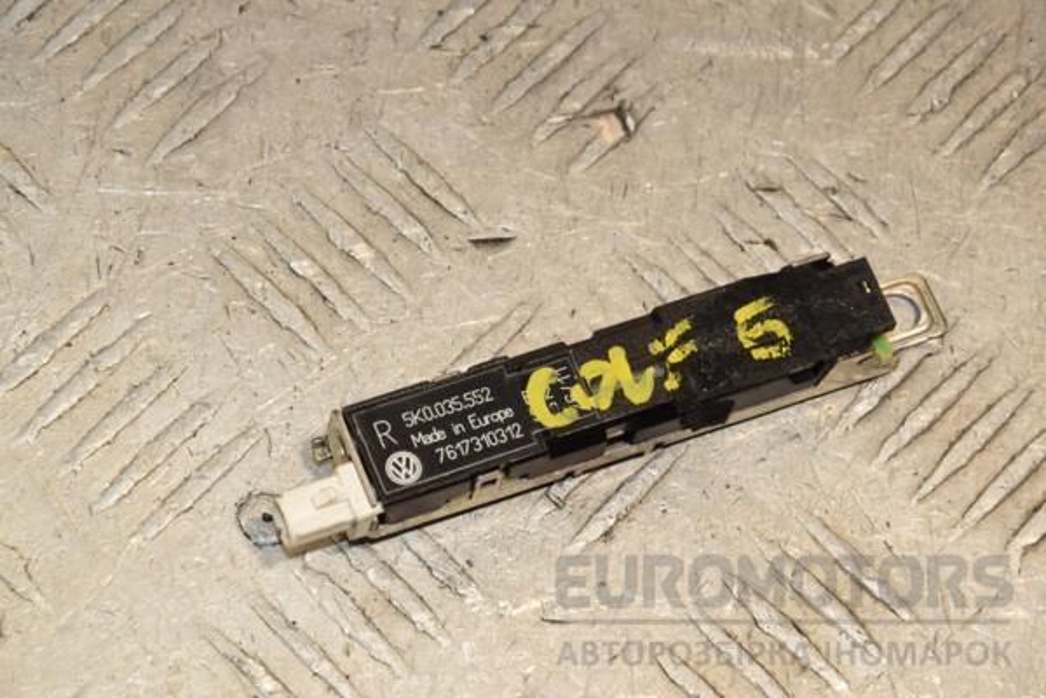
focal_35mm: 158
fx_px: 4576
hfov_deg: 13.0
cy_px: 349
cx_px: 523
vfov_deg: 8.7
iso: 800
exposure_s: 1/200
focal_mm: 105
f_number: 9
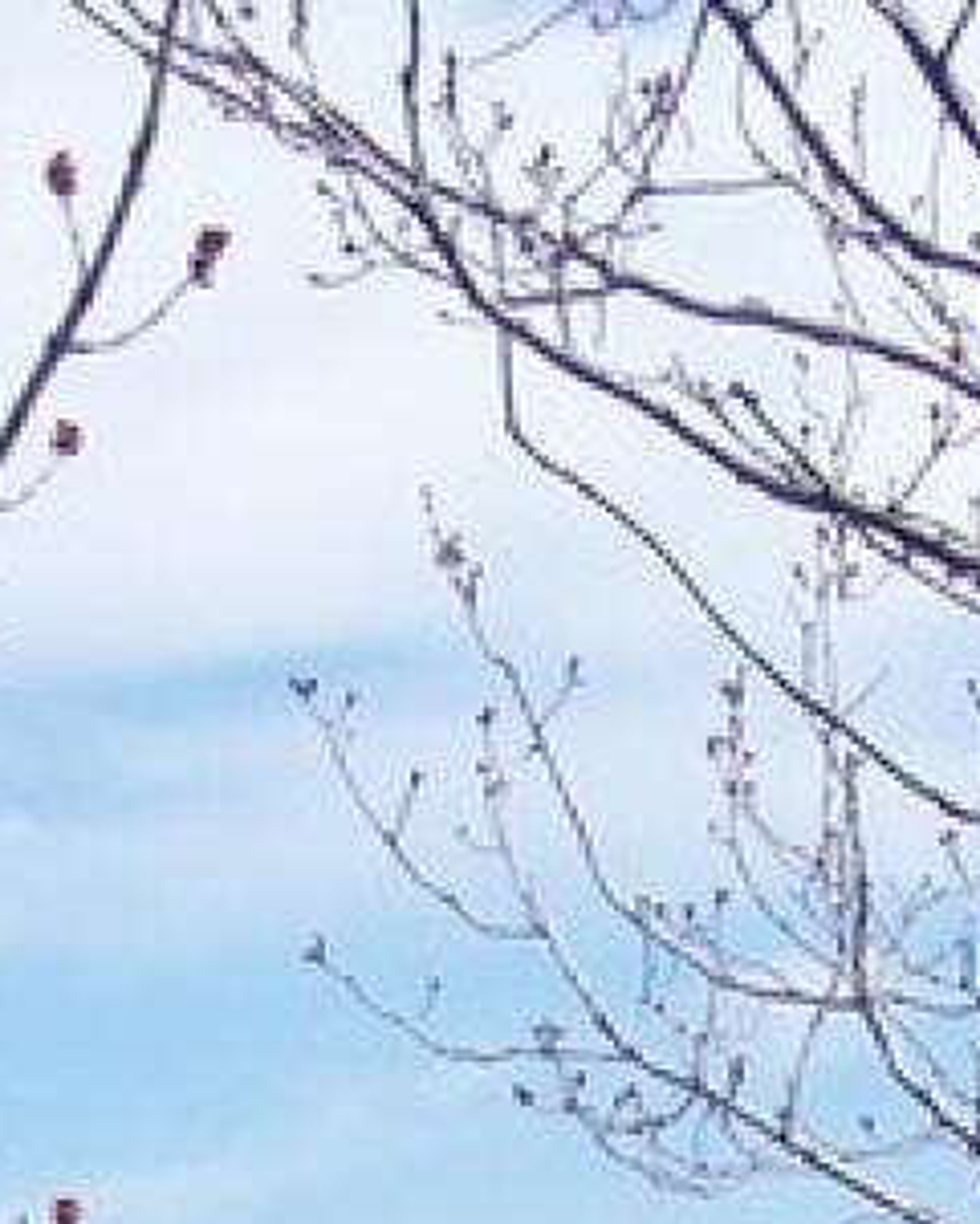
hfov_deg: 9.2
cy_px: 2320
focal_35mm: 168
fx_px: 6088
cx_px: 708
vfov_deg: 10.7
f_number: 4
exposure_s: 1/800
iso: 80
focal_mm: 6.3
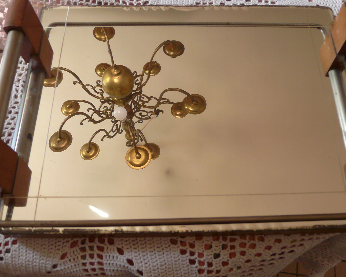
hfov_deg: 50.1
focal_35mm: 36
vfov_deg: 41.1
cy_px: 123
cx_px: 196
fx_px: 369
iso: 100
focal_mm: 4.6
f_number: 2.8
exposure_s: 1/50
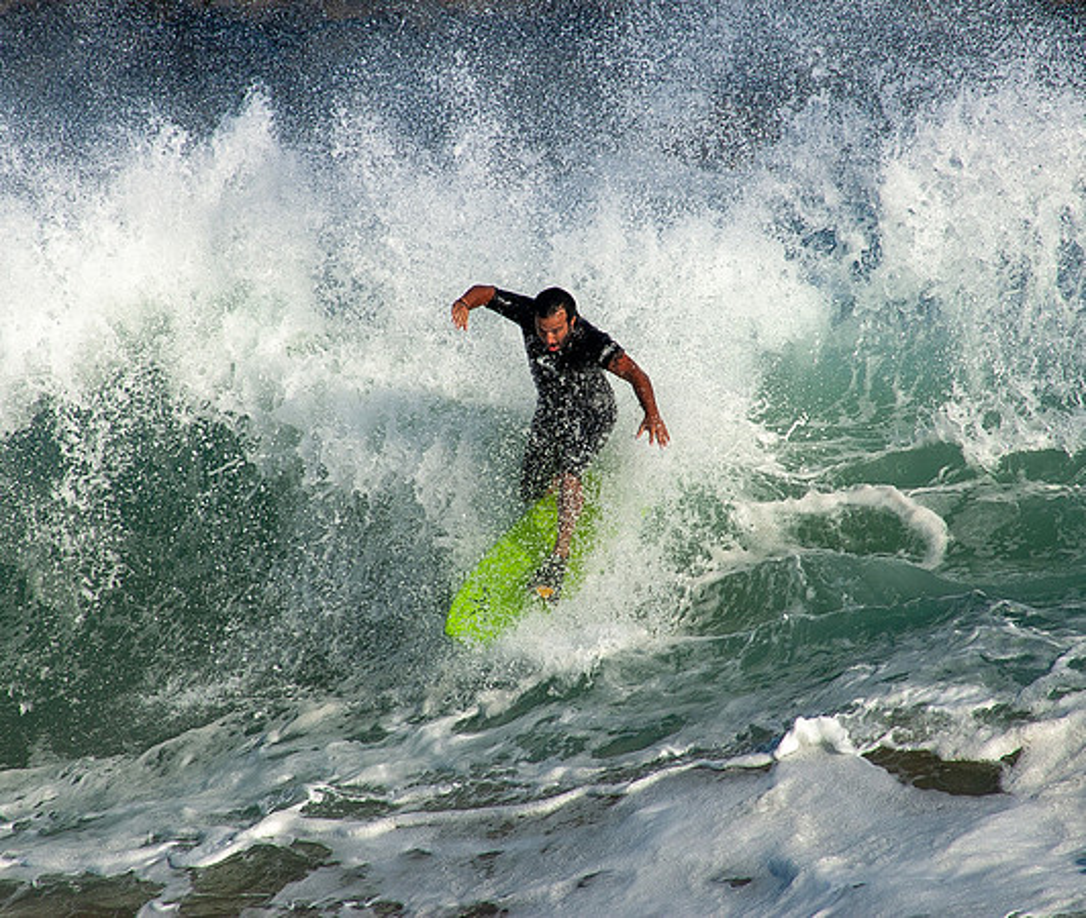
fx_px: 17264
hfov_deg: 3.6
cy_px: 459
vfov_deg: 3.0
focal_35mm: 525
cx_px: 536
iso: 200
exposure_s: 1/1000
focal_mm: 300
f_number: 7.1
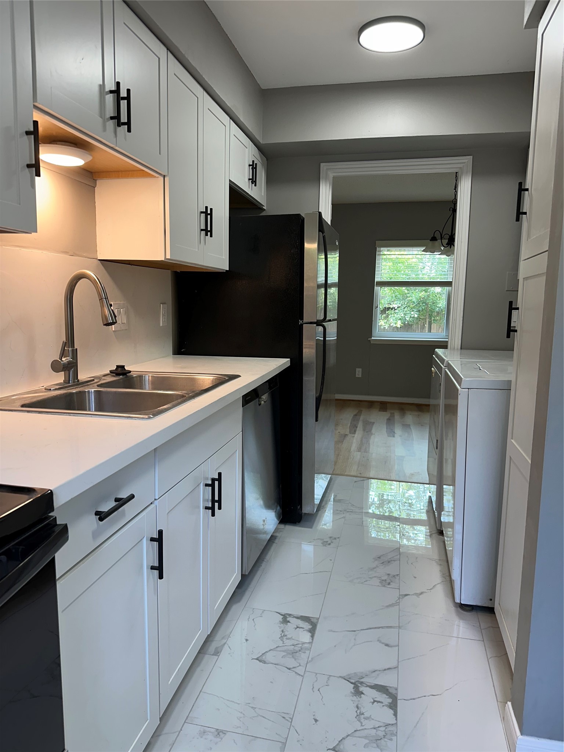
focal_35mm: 24
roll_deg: -1.9
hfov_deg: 56.8
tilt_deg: -6.1
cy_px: 376
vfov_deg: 71.6
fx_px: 521
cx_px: 282
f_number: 1.78
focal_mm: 6.86
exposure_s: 1/120
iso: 100
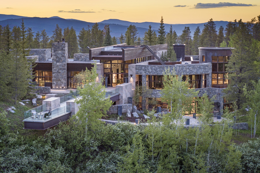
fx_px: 542
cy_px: 86
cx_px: 130
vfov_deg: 18.2
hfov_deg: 27.0
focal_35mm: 75
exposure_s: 1/160
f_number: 2.8
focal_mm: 50
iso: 800
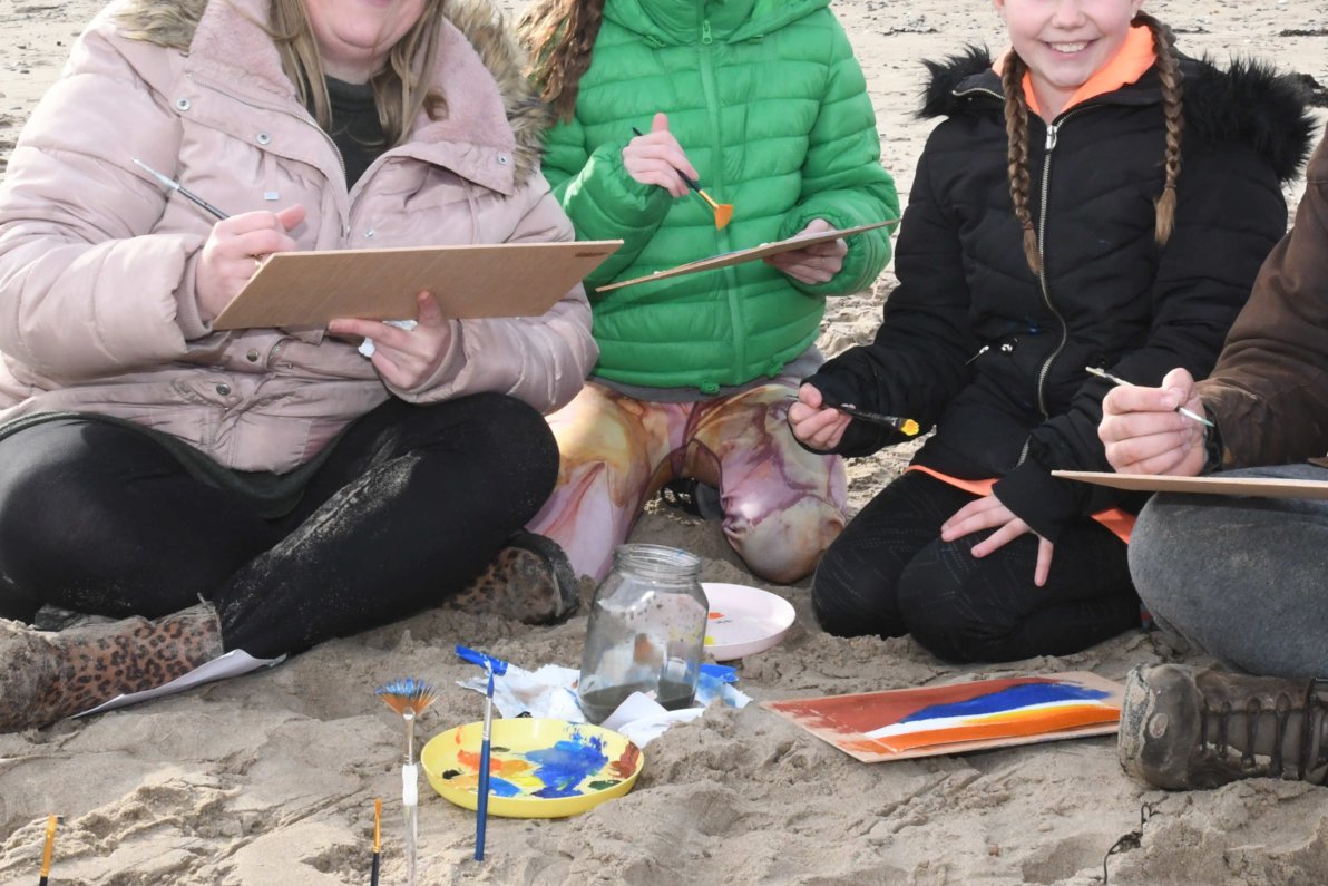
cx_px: 891
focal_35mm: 67
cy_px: 270
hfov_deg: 29.8
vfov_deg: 20.2
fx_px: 2472
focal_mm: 26
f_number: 16
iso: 1600
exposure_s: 1/250
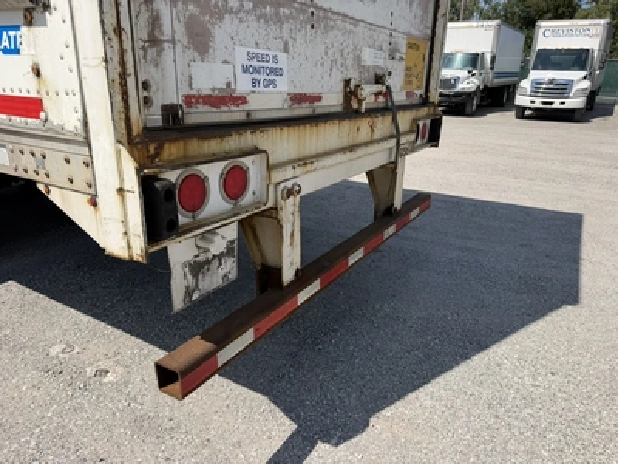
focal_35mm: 24
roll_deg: -2.8
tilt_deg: -15.8
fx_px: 428
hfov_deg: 71.6
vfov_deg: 56.8
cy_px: 232
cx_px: 309
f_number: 1.78
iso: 80
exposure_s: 1/4975
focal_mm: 6.76
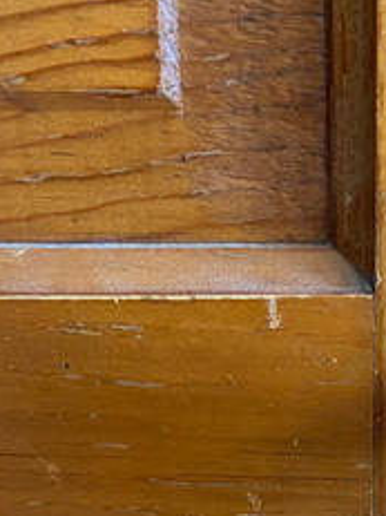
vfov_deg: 25.7
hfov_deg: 20.1
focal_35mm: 72
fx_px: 1071
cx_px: 337
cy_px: 514
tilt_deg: -20.7
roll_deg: +0.0
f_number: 1.8
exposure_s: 1/60
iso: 400
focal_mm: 4.25
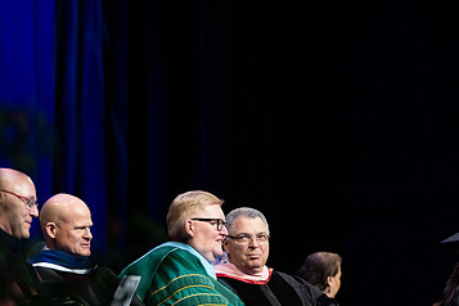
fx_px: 2282
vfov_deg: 7.7
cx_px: 238
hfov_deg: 11.5
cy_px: 235
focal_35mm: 179
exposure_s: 1/250
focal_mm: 110
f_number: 3.2
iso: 2500
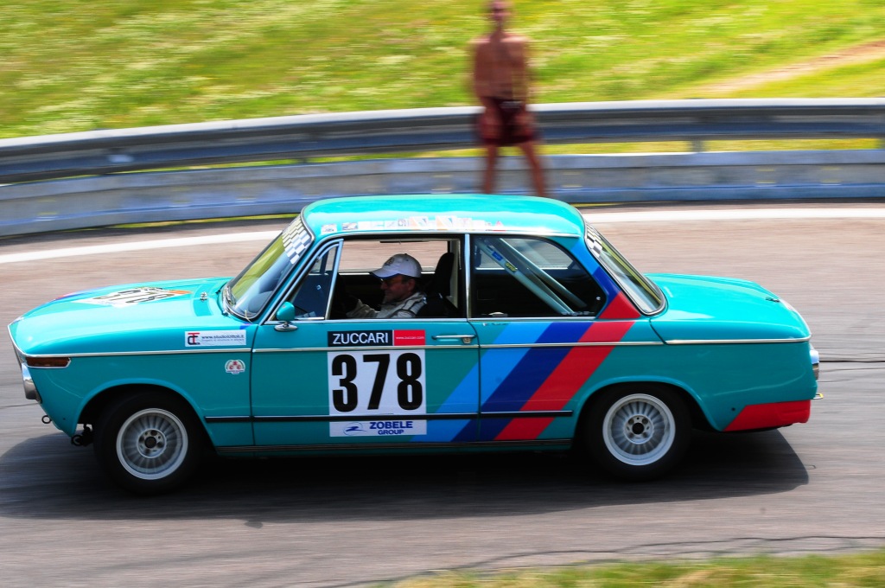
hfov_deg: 19.5
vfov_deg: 13.0
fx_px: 2578
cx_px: 442
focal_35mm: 105
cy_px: 294
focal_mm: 70
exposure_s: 1/80
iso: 320
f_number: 16
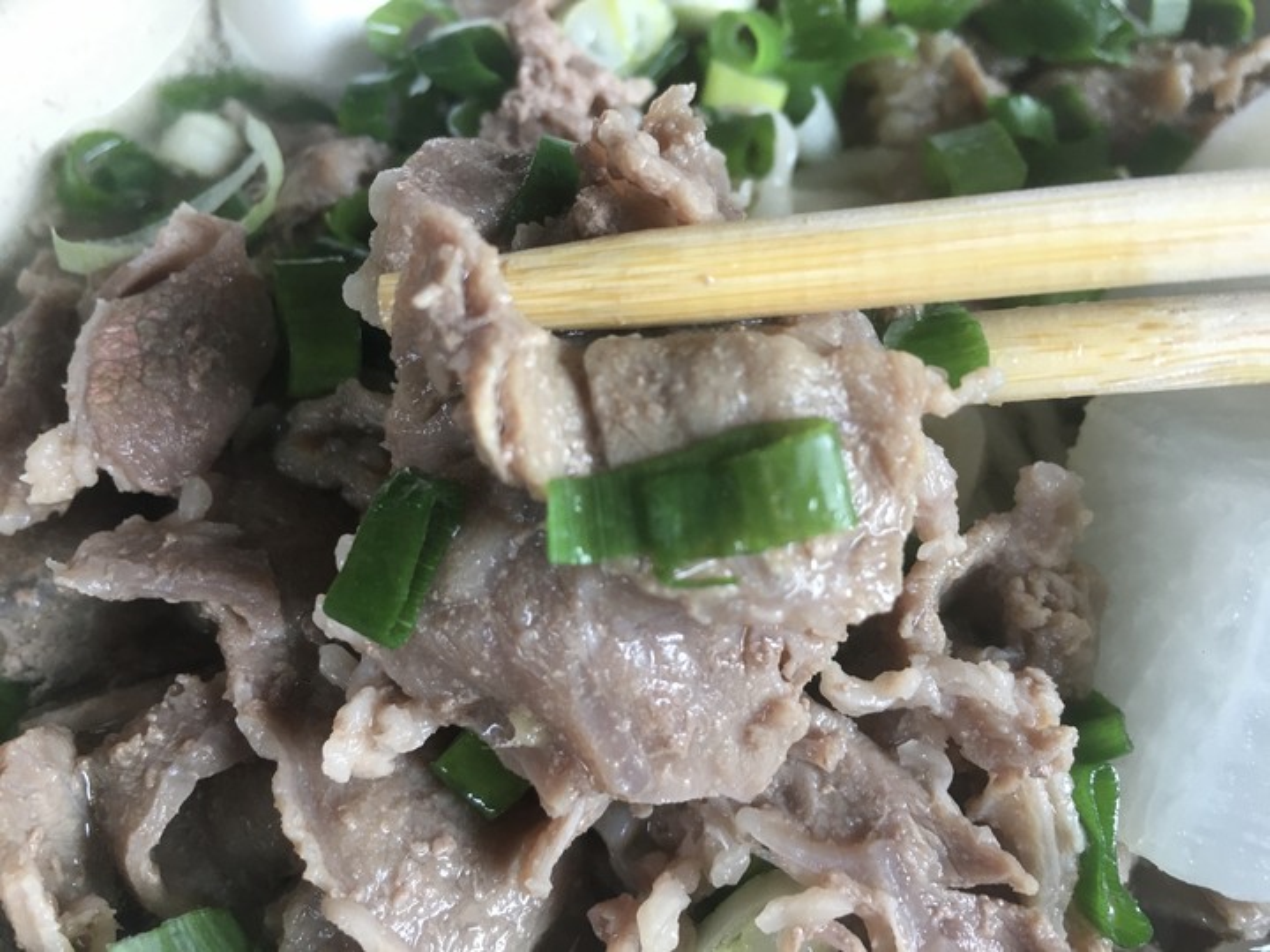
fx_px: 1064
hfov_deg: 61.7
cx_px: 635
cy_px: 476
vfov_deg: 48.2
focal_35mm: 29
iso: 80
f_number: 2.2
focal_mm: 4.15
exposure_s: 1/30
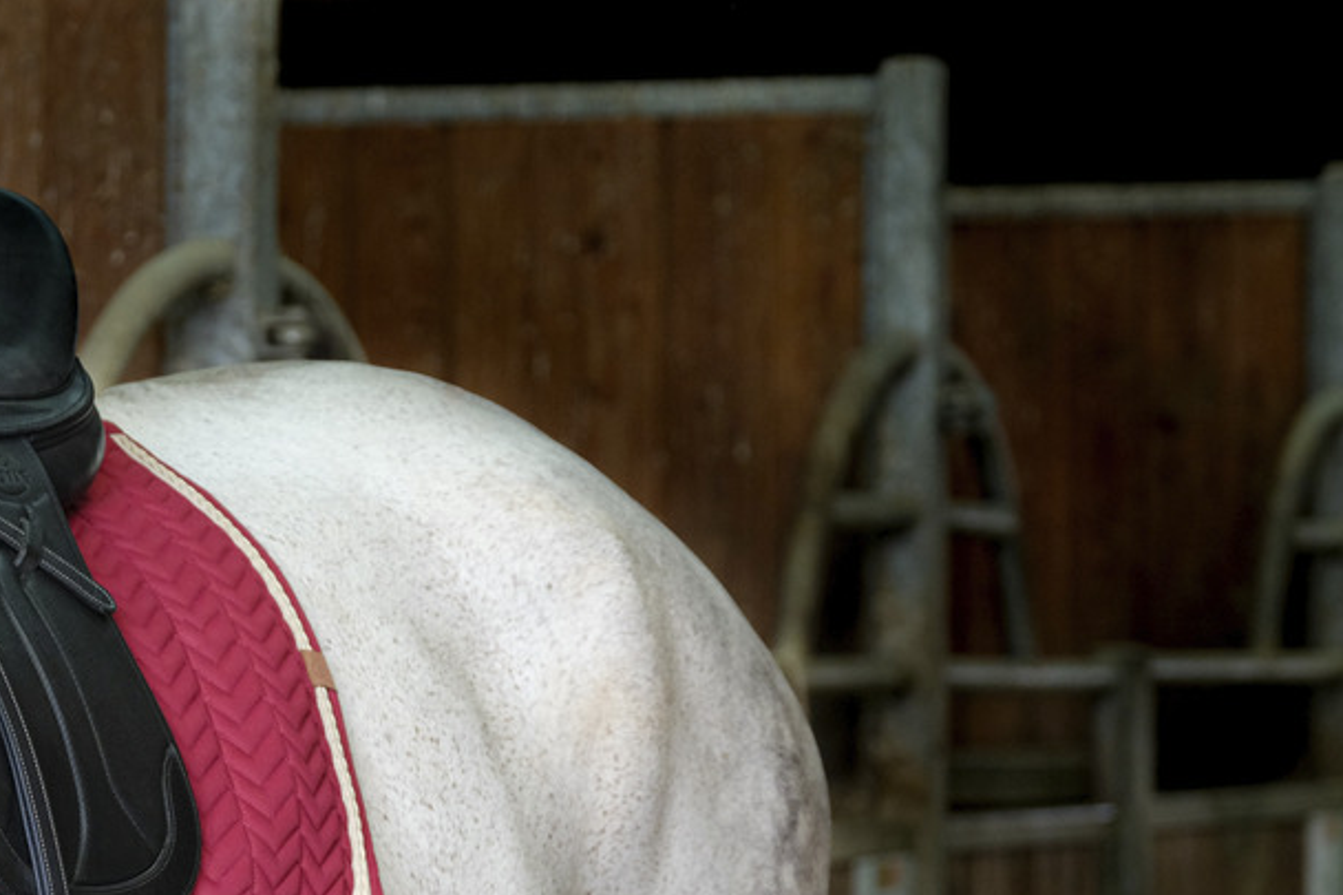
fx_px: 8354
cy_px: 735
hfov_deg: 9.2
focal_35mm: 224
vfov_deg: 6.1
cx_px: 252
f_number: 4
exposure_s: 1/250
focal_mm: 88.8
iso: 1000
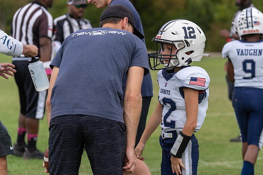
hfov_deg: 15.1
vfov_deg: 10.1
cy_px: 77
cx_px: 162
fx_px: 993
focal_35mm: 136
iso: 200
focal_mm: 110
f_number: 3.5
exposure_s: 1/1250
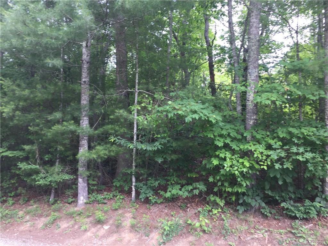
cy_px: 123
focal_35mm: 29
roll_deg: -3.9
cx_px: 164
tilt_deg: +3.9
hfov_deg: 61.7
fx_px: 275
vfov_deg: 48.2
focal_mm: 4.15
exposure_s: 1/60
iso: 32
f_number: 2.2
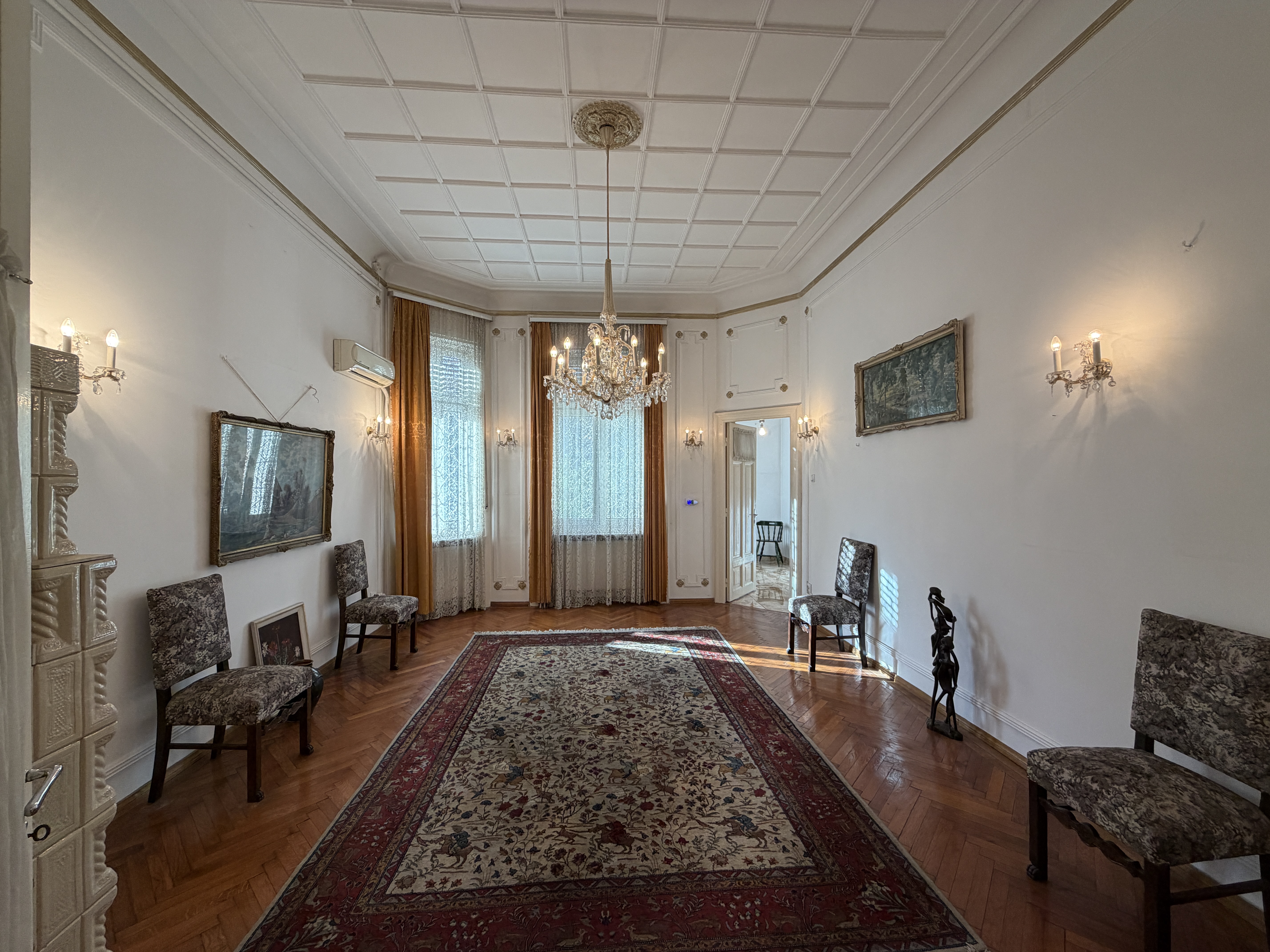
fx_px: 514
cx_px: 635
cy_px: 476
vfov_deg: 85.7
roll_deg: +0.7
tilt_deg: +0.2
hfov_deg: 102.1
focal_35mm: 14
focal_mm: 2.22
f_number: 2.2
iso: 160
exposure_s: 1/100
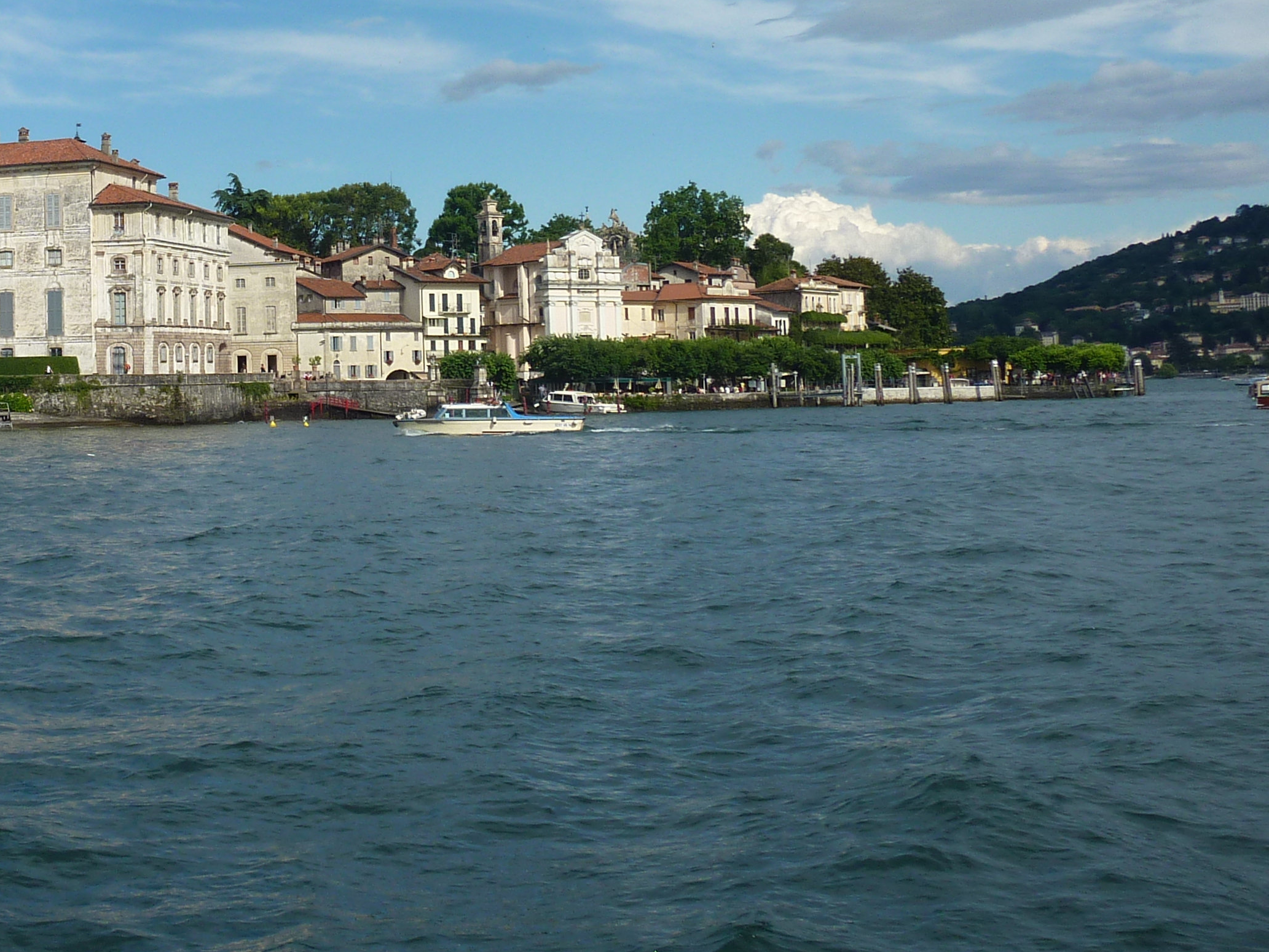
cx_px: 153
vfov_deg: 27.2
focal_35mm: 53
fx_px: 1943
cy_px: 259
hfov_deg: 34.4
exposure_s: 1/640
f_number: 5
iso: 80
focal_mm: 5
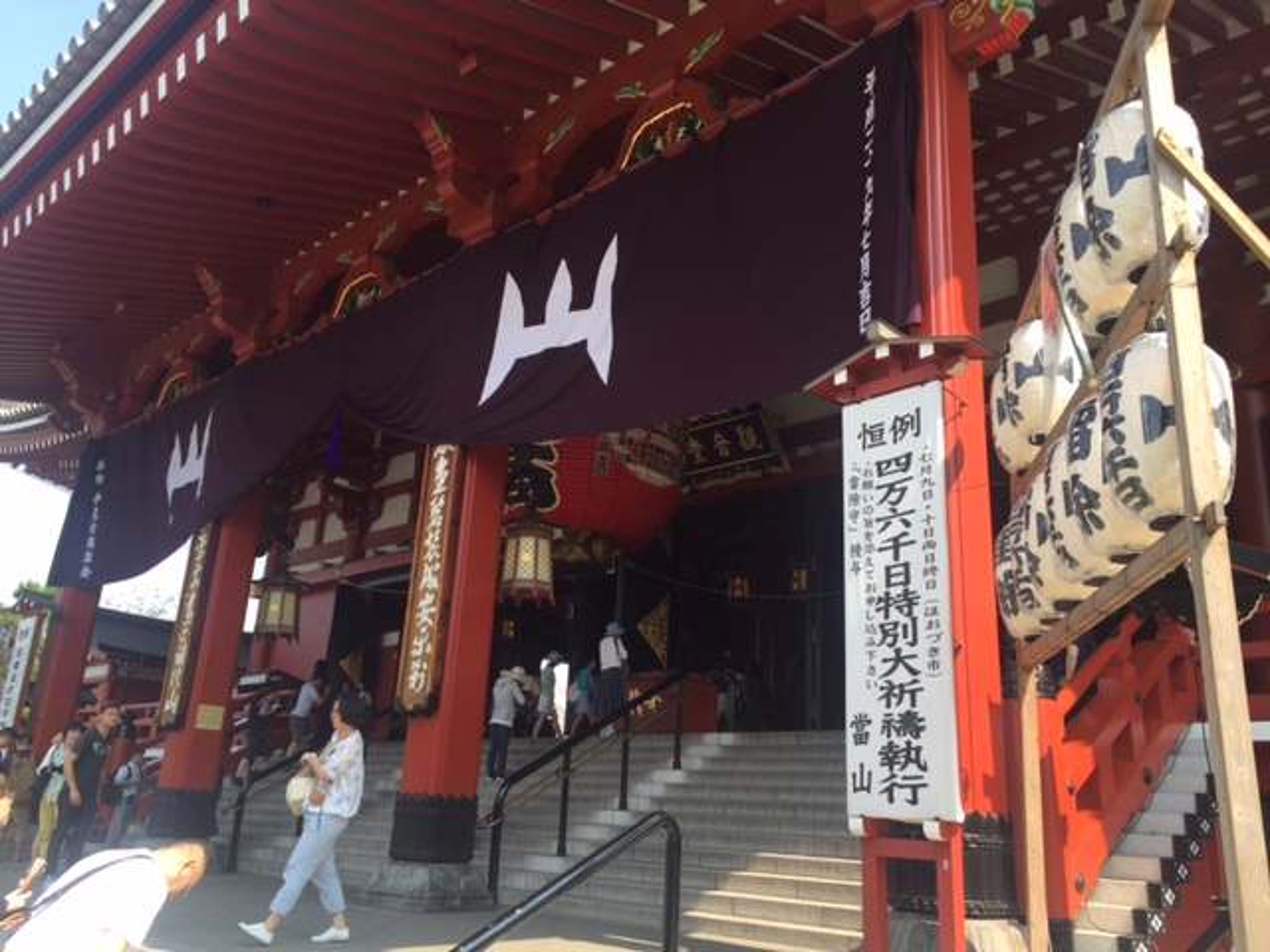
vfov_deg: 48.2
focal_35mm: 29
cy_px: 476
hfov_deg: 61.7
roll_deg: -4.0
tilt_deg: +16.6
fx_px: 1064
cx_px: 635
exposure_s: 1/488
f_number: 2.2
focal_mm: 4.15
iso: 32
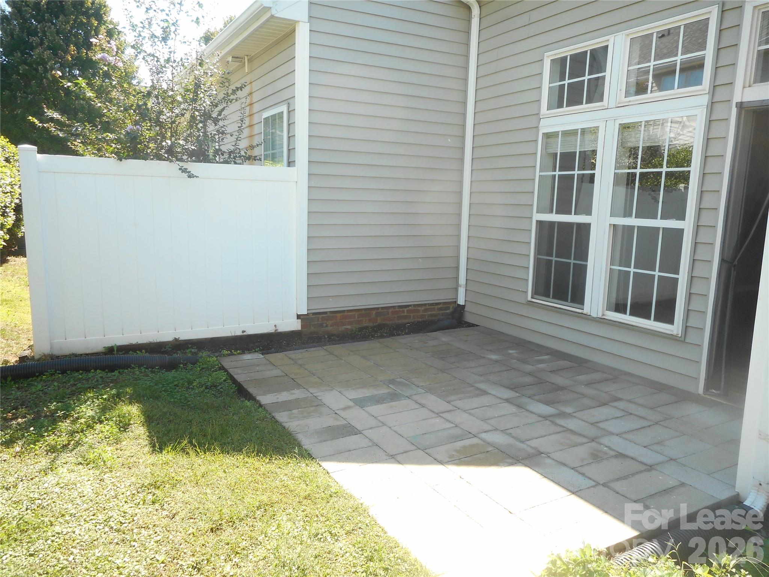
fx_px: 555
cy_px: 288
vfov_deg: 54.9
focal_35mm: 25
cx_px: 384
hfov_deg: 69.4
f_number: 3.7
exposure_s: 1/125
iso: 80
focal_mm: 4.5
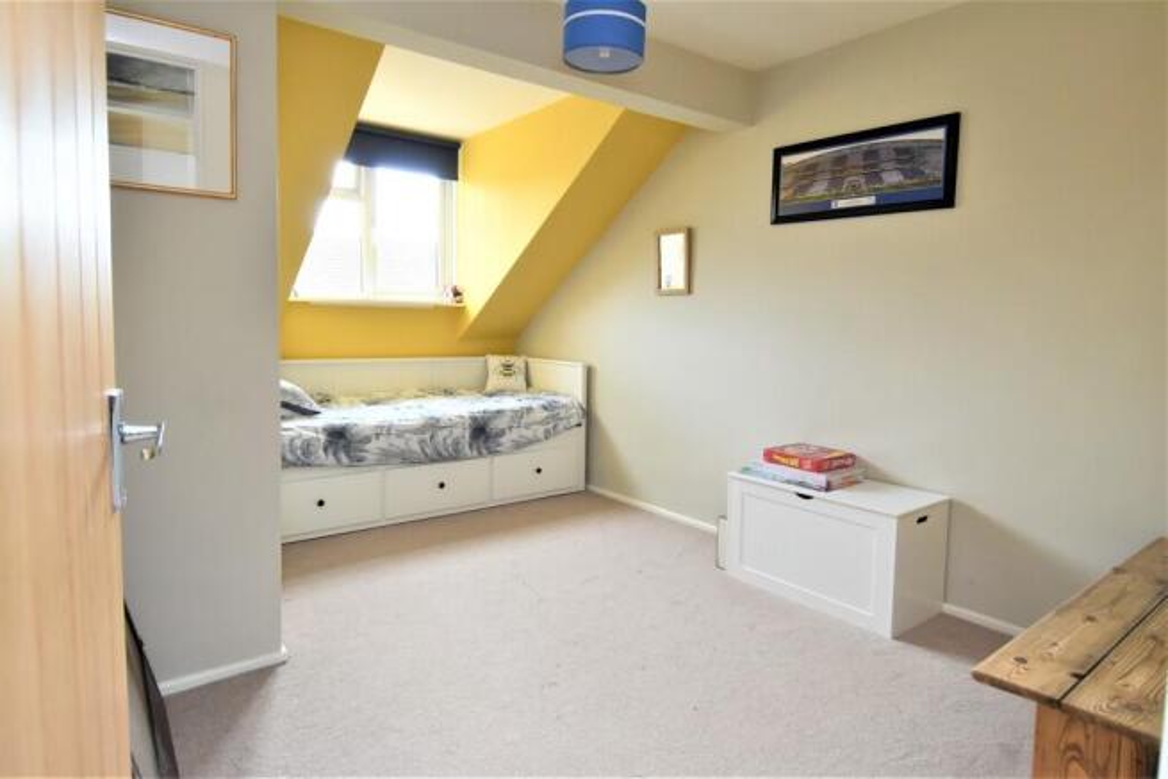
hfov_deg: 90.0
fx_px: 584
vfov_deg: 67.4
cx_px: 584
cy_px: 390
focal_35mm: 18
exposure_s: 1/200
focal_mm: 12
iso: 800
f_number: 4
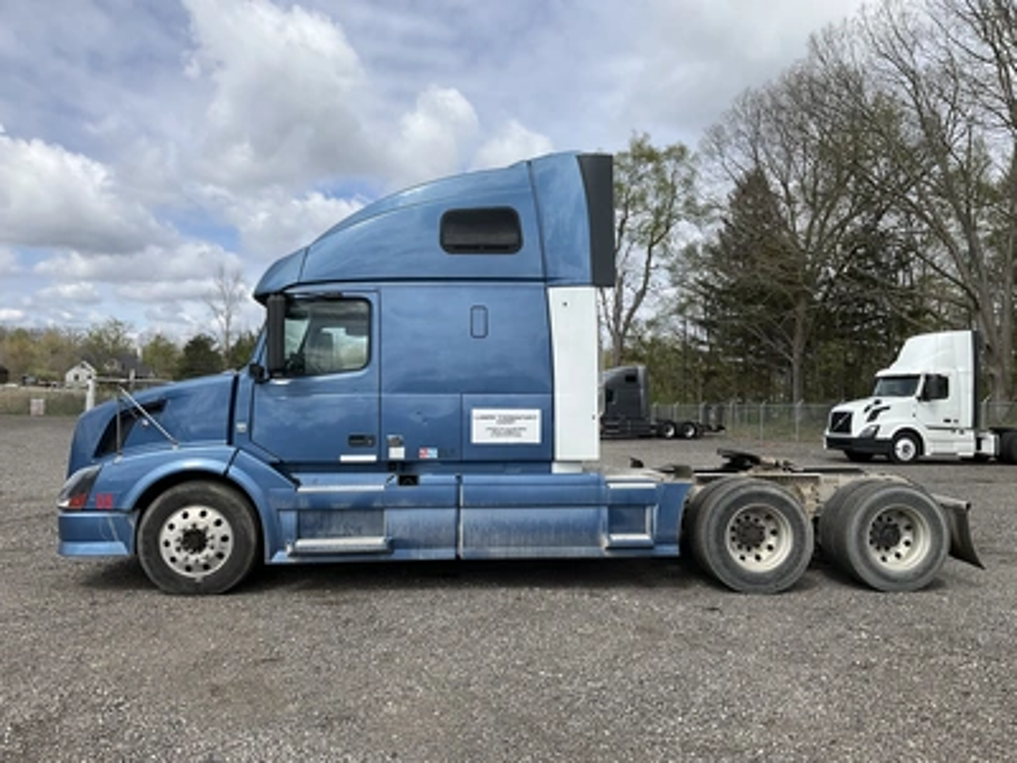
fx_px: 852
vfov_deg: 48.2
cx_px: 508
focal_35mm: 29
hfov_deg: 61.7
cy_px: 382
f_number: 1.8
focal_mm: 3
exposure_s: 1/2058
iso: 25
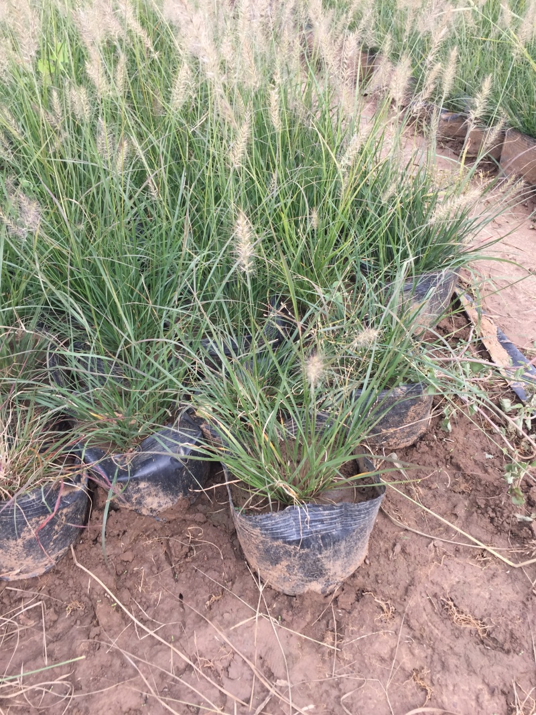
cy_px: 358
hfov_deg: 48.2
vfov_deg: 61.7
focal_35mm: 29
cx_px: 268
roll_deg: +0.1
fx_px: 599
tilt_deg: -38.1
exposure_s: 1/514
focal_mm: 4.15
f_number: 2.2
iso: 32
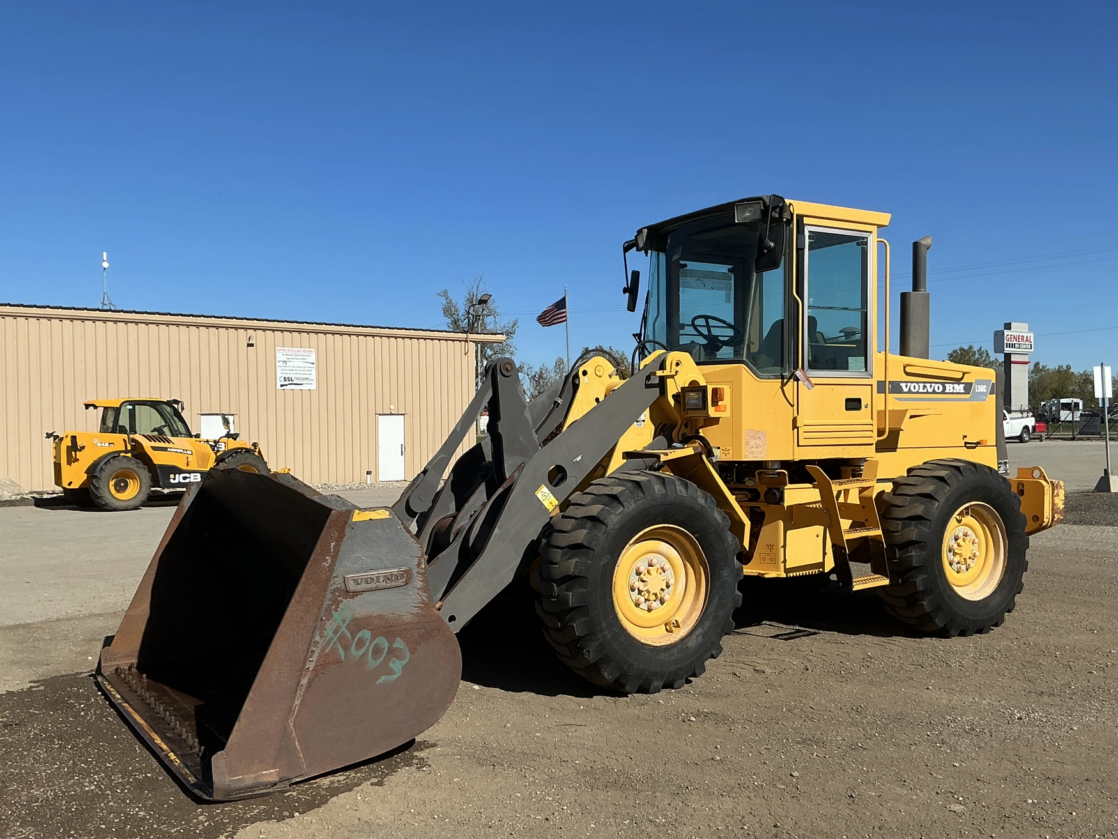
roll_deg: +0.3
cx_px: 583
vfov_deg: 44.1
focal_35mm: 32
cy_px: 450
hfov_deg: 56.8
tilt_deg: -1.3
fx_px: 1034
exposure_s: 1/2538
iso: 25
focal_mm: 3
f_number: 1.8
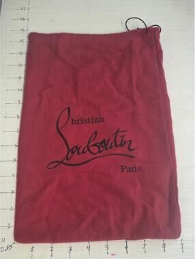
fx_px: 517
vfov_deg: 28.1
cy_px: 130
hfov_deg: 21.4
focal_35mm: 69
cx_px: 98
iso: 250
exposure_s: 1/60
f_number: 2.4
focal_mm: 7.9
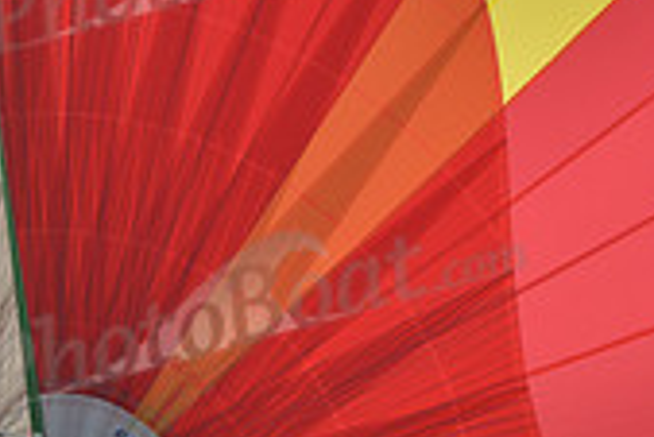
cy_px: 567
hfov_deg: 3.2
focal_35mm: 652
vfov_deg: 2.1
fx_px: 11855
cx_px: -217
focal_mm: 190
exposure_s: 1/1250
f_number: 8
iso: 200
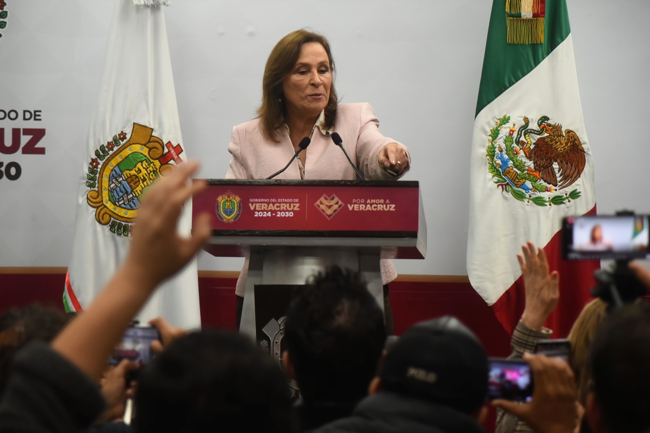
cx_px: 325
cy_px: 216
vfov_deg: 10.2
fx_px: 2437
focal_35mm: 135
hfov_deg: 15.2
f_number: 5.6
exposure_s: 1/125
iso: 1600
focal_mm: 135
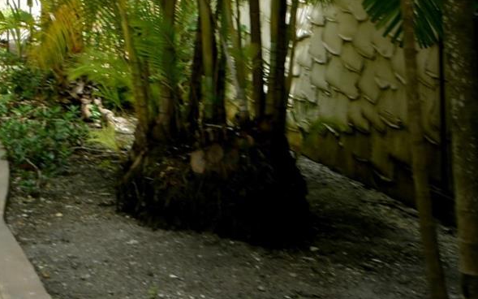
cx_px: -93
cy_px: -118
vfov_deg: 14.8
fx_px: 1081
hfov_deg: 22.9
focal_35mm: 83
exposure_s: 1/60
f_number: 5.6
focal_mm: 20
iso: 100
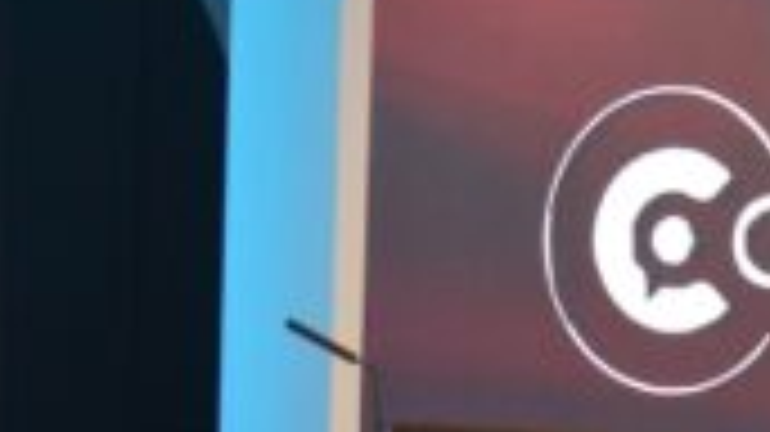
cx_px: 1328
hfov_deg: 5.8
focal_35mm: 366
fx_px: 7469
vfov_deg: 3.3
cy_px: 436
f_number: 5
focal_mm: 78
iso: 2000
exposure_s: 1/100
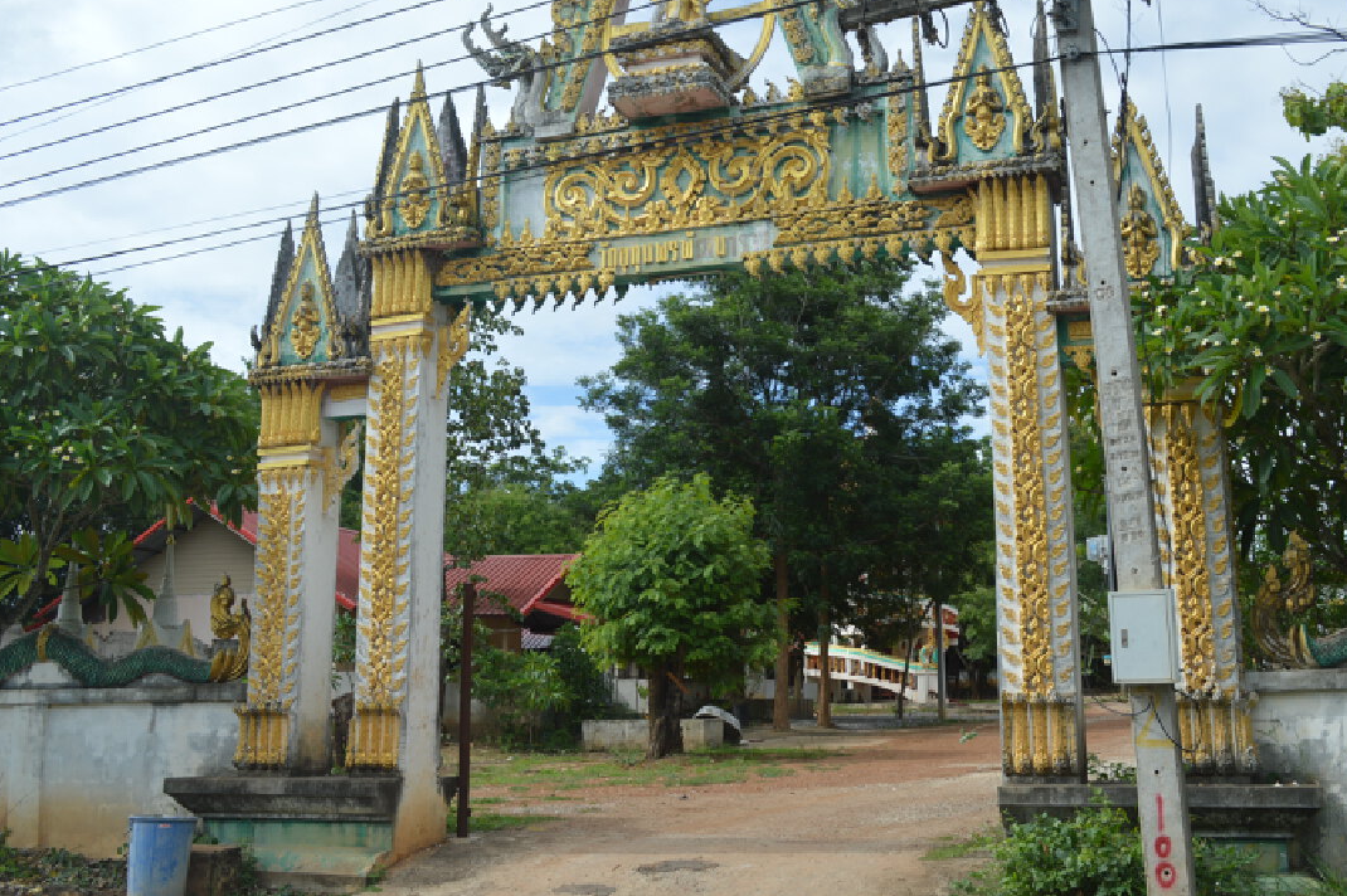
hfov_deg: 51.9
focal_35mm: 37
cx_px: 726
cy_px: 413
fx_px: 1384
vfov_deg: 35.9
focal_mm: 22
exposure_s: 1/250
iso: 100
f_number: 8
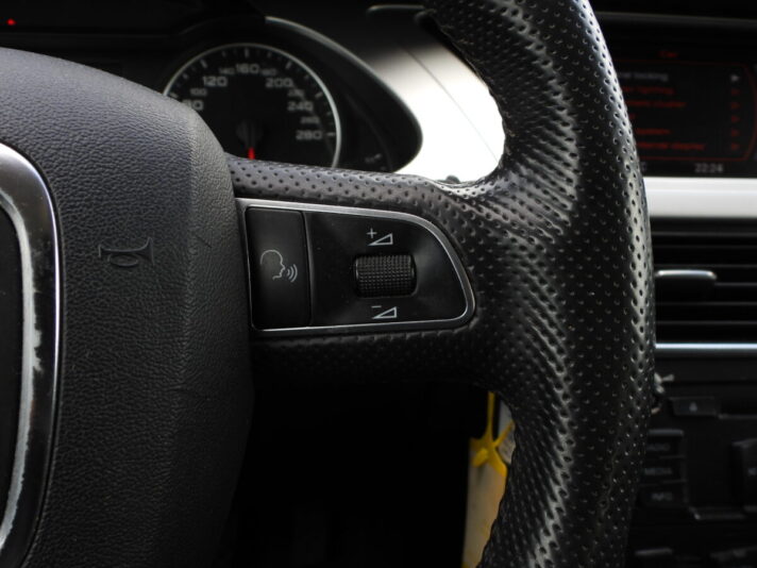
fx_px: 700
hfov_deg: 56.8
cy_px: 284
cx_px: 378
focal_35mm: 32
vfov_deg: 44.2
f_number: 3.2
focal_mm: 5.8
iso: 100
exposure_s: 1/160
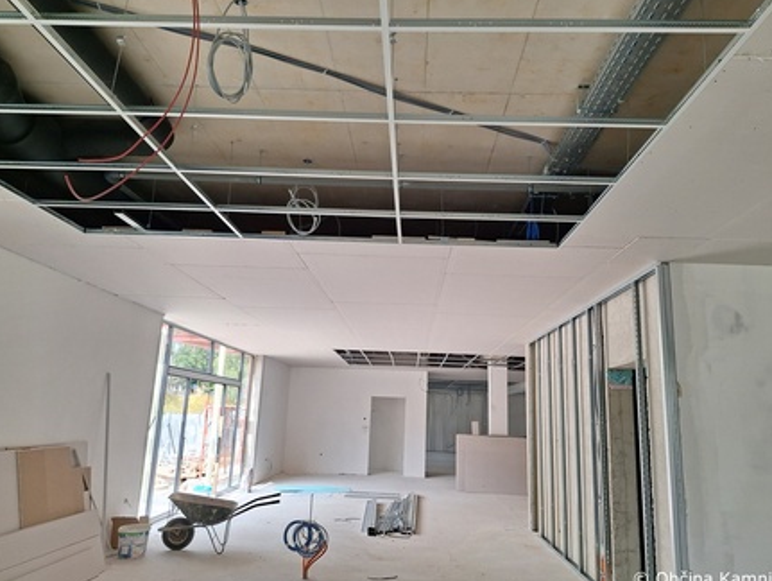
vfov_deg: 56.9
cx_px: 392
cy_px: 290
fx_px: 536
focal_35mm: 24
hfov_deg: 71.5
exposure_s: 1/234
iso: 40
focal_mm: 5.54
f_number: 1.8
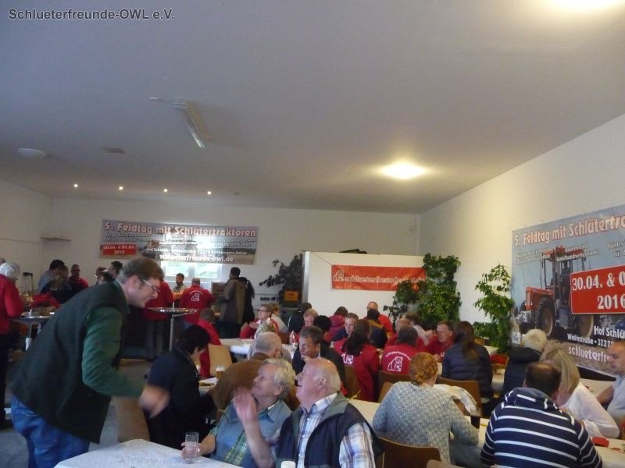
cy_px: 234
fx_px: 506
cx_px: 312
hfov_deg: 63.4
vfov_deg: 49.7
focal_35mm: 28
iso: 800
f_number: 3.3
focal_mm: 4.7
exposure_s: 1/30
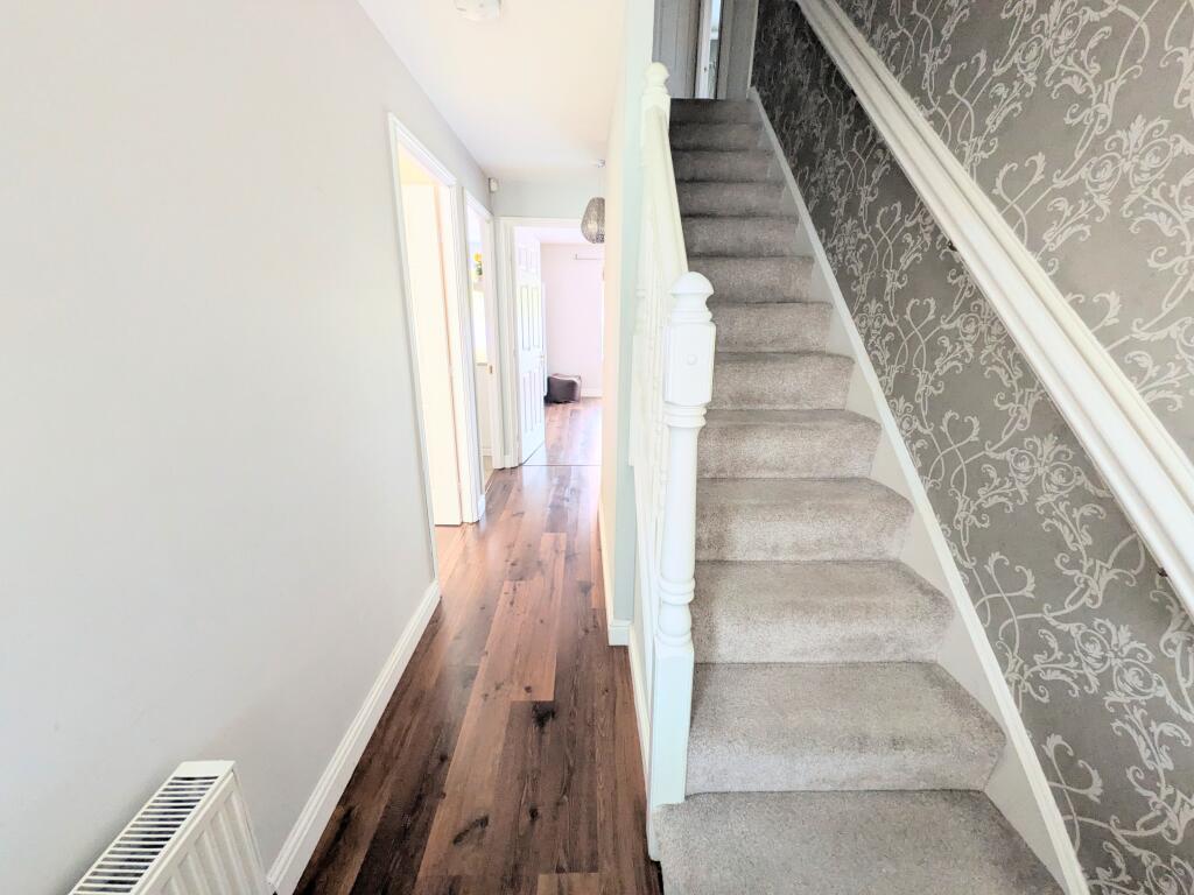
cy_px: 448
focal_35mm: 14
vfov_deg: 85.7
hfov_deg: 102.1
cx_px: 597
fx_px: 483
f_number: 2.2
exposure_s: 1/49.4
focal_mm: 1.85
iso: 139
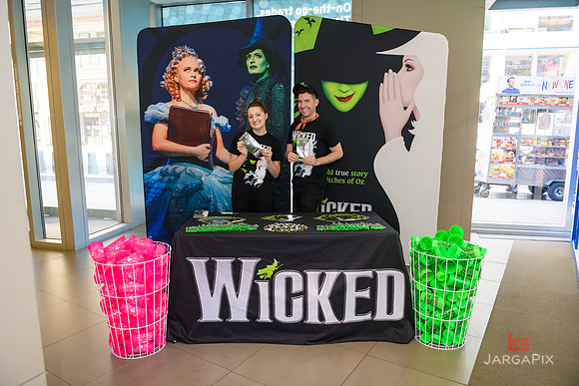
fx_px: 418
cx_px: 290
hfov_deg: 69.4
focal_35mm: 26
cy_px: 193
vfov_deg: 49.6
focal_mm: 26
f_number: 3.2
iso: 400
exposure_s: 1/125
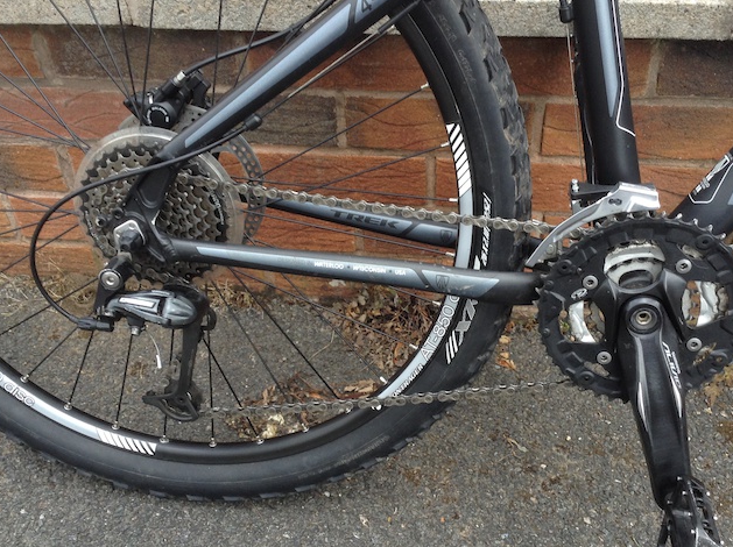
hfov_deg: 44.8
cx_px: 402
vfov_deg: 34.3
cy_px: 283
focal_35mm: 42
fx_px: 888
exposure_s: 1/162
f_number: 2.4
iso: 25
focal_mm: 3.3
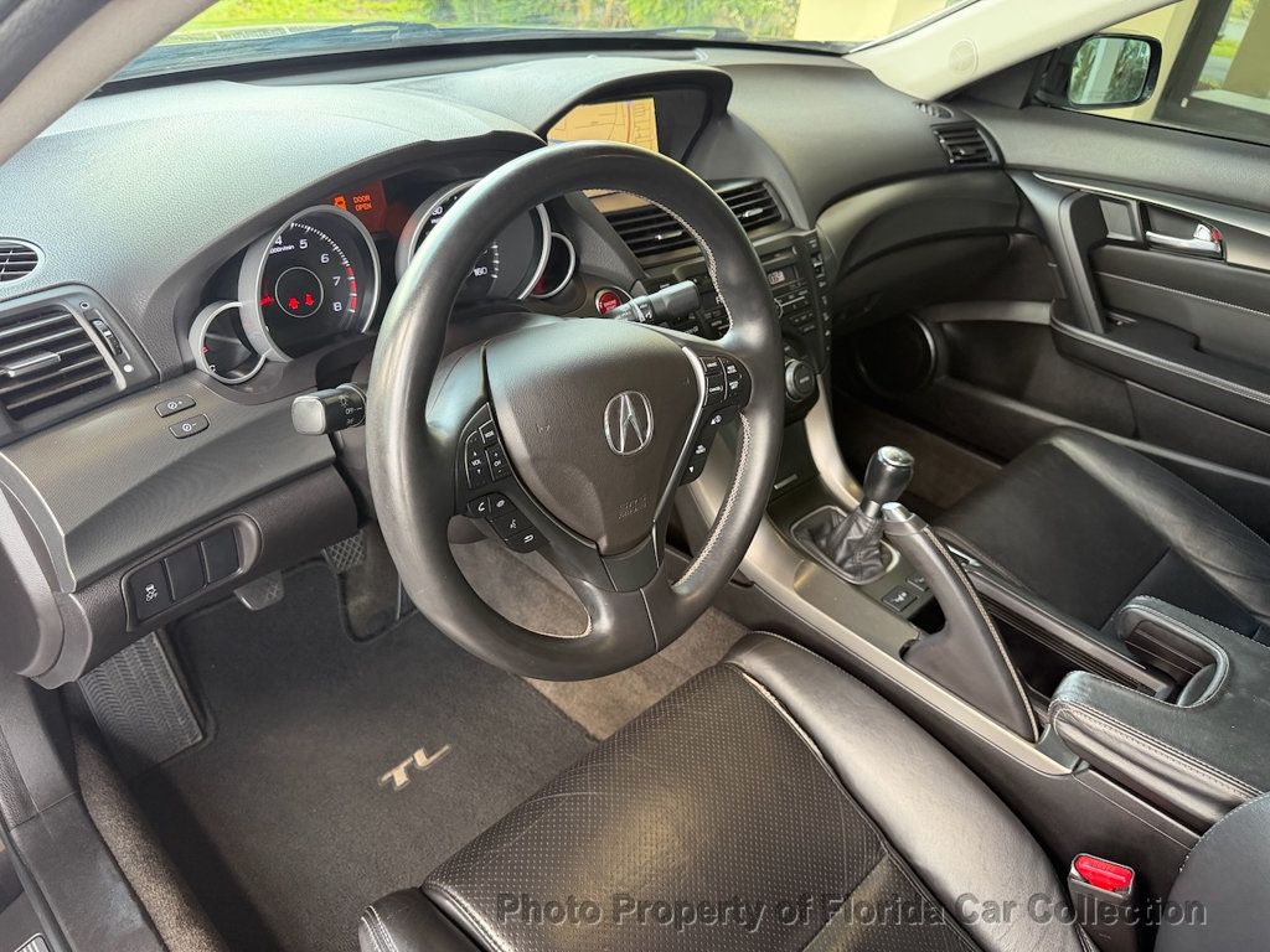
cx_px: 635
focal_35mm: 24
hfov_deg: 71.6
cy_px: 476
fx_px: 881
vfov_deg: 56.8
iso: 200
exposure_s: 1/70
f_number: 1.78
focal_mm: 6.76
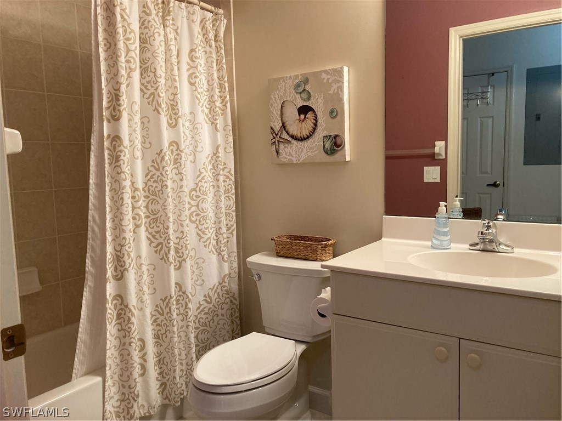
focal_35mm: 28
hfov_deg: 63.4
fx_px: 455
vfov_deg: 49.7
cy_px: 210
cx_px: 281
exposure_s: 1/60
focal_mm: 3.99
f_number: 1.8
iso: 200
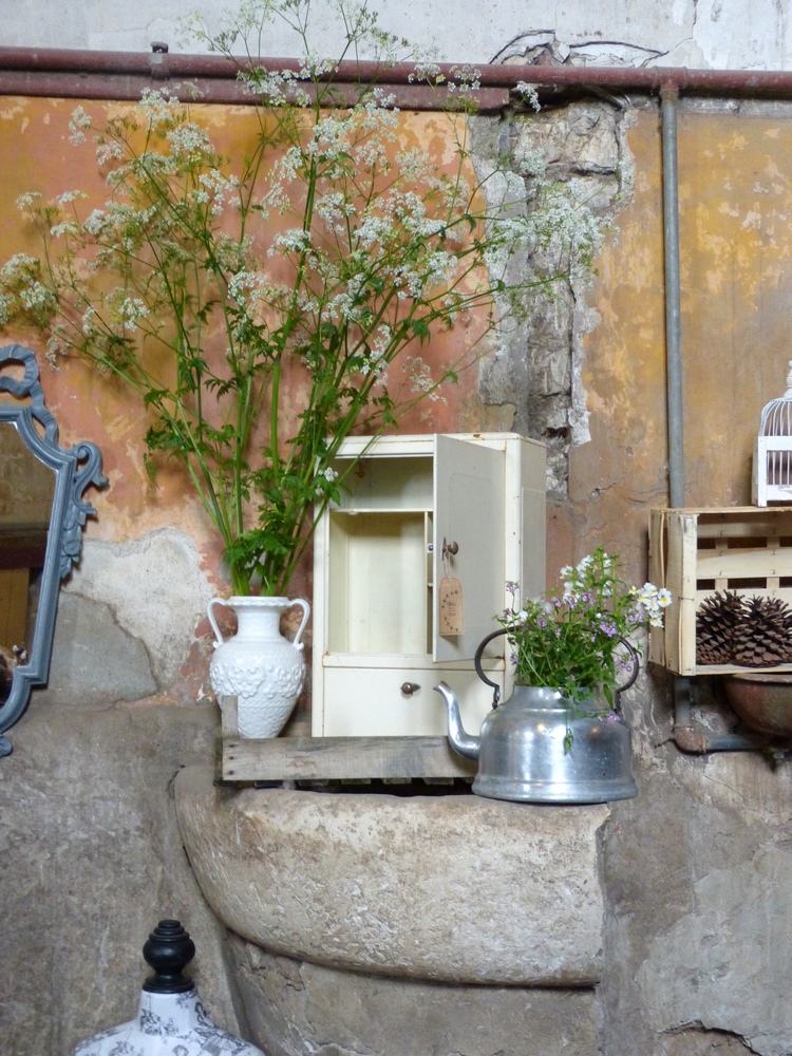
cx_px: 396
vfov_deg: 34.3
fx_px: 1708
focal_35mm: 56
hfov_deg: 26.1
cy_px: 528
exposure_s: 1/25
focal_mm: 10
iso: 400
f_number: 3.2
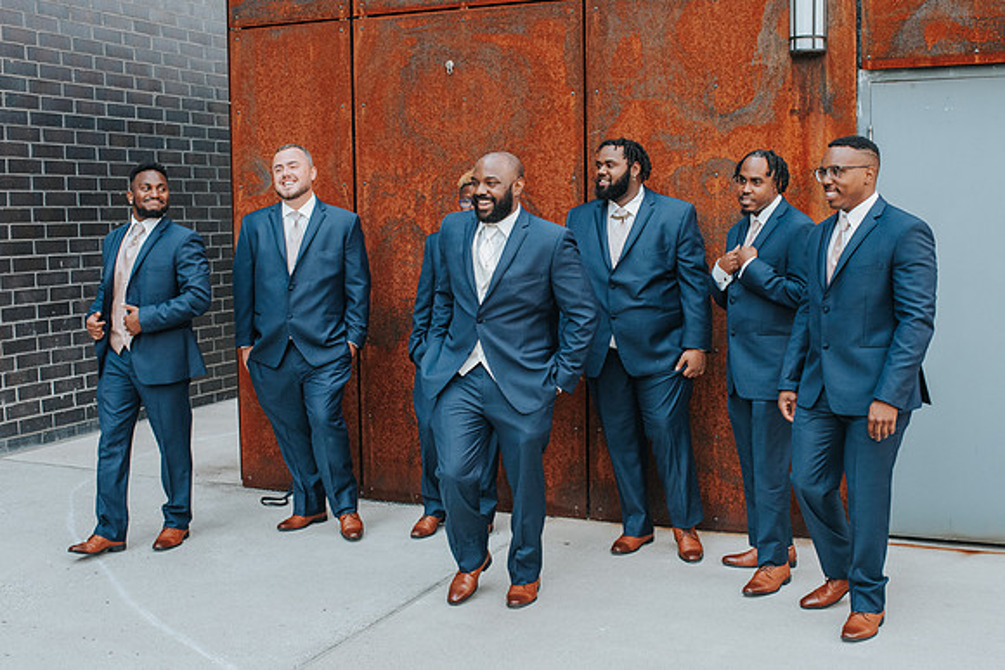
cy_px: 308
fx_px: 1237
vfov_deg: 30.3
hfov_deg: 44.2
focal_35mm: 44
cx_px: 502
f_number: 4
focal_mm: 35
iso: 2800
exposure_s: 1/2000
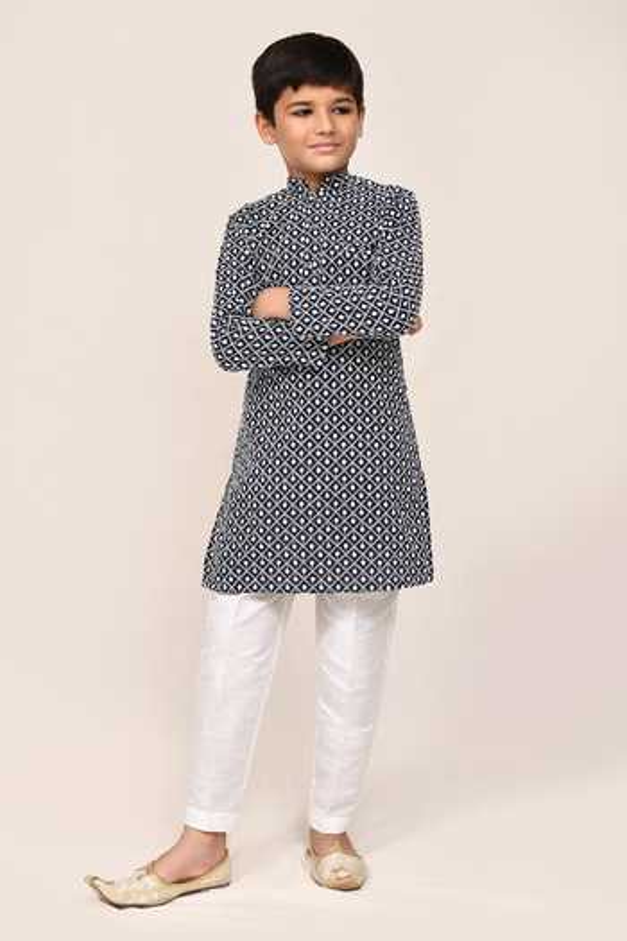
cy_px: 470
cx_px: 314
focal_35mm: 50
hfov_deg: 27.0
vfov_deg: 39.6
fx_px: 1306
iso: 500
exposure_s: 1/160
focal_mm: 50
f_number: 10
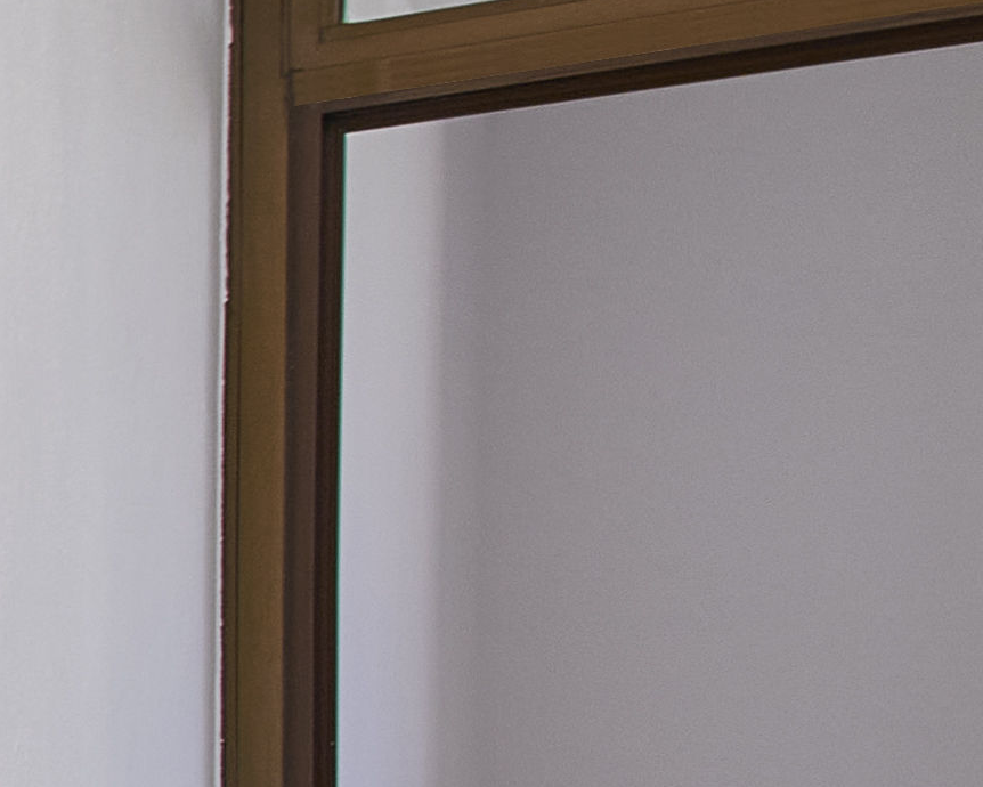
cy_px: 1175
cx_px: -1726
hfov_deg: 12.3
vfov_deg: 14.6
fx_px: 2852
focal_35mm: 98
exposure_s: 1/50
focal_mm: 10
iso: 100
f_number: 8
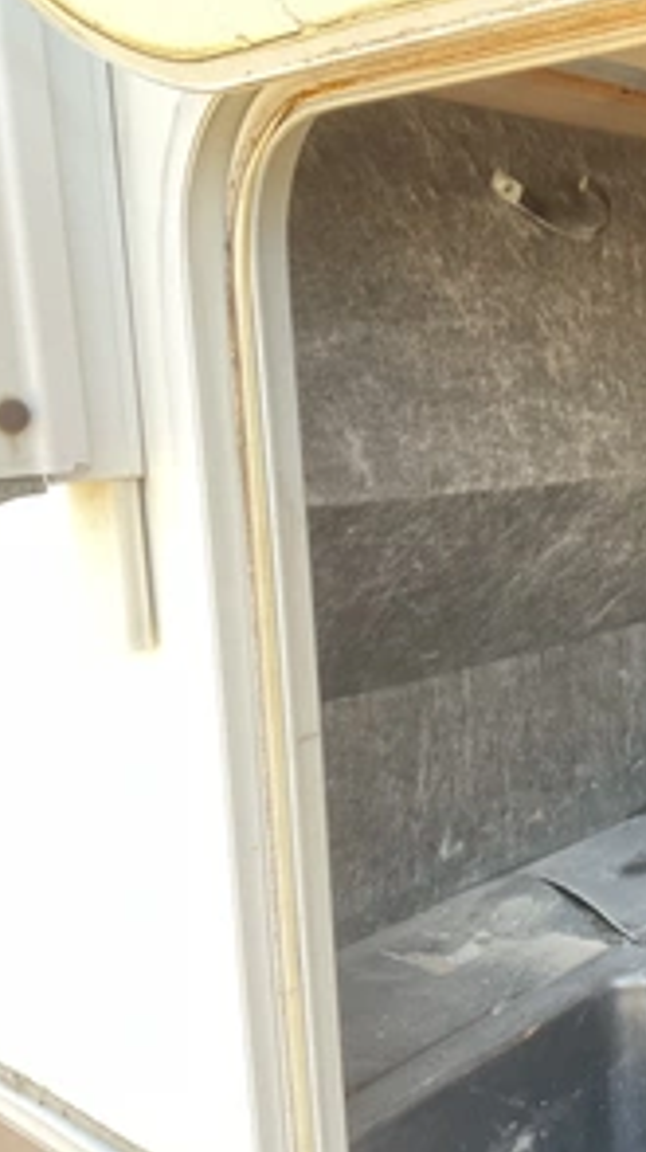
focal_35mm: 43
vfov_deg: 47.4
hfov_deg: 25.5
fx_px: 1312
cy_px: 568
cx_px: 720
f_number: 1.8
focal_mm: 3
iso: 64
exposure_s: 1/93
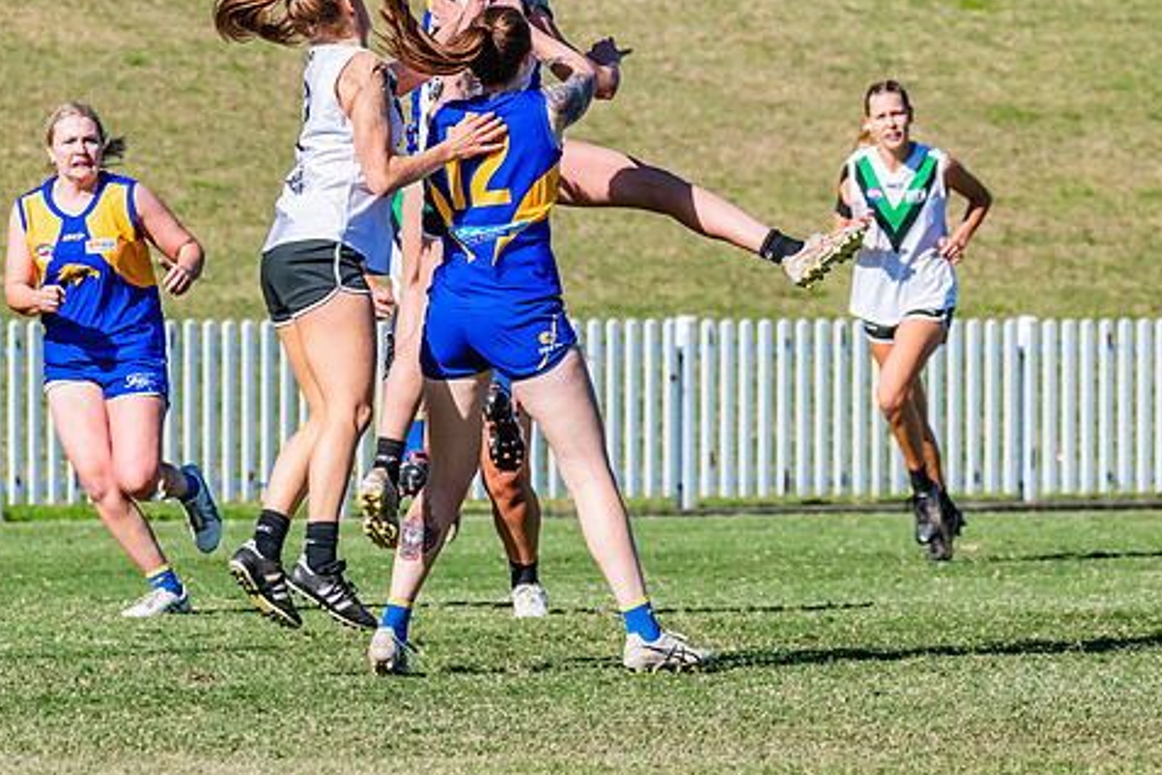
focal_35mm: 586
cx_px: 494
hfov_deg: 3.5
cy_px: 163
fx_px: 18913
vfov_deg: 2.3
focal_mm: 290
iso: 640
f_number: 10
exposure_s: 1/1250
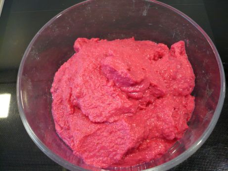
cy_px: 86
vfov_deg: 40.7
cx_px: 114
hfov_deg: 52.6
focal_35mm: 35
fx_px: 231
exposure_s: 1/15
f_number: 2.8
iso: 200
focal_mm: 5.8
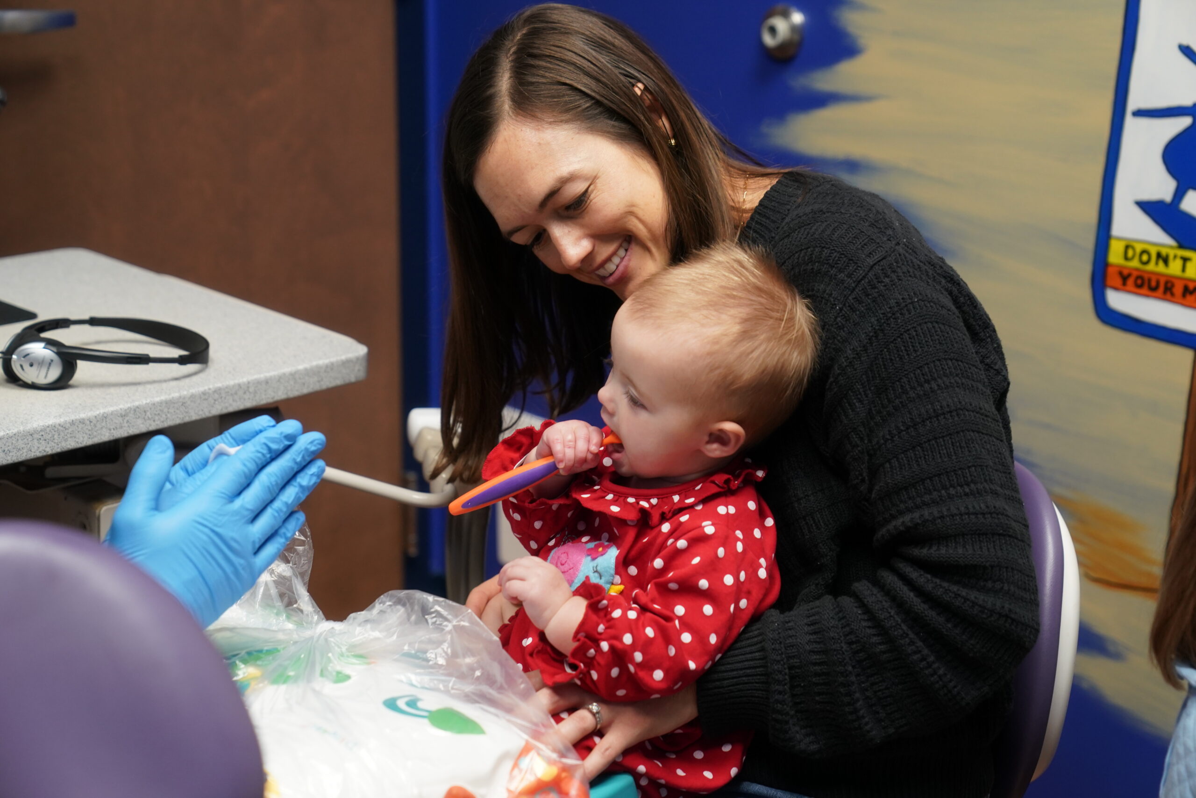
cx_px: 598
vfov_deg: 19.5
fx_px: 2326
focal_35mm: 70
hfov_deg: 28.8
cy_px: 399
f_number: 3.5
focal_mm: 70
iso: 1600
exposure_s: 1/100
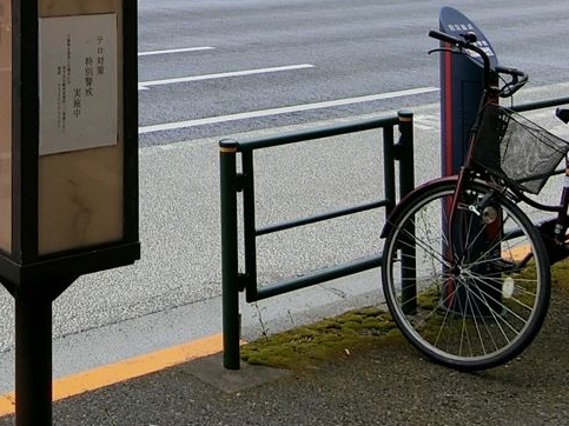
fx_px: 1035
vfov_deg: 21.0
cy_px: -135
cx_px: 33
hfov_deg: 29.2
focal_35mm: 63
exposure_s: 1/500
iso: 80
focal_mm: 4.06
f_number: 2.7
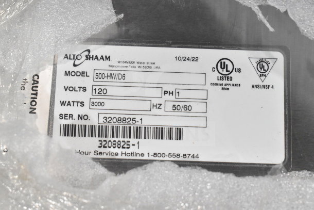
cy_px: 105
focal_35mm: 75
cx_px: 157
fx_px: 654
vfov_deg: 18.2
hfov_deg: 27.0
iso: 6400
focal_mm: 50
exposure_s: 1/400
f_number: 10
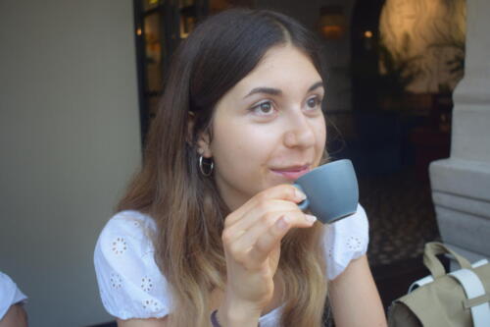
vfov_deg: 33.0
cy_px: 164
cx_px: 245
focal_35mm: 40
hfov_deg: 47.9
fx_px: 551
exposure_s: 1/80
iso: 400
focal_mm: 27
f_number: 4.5
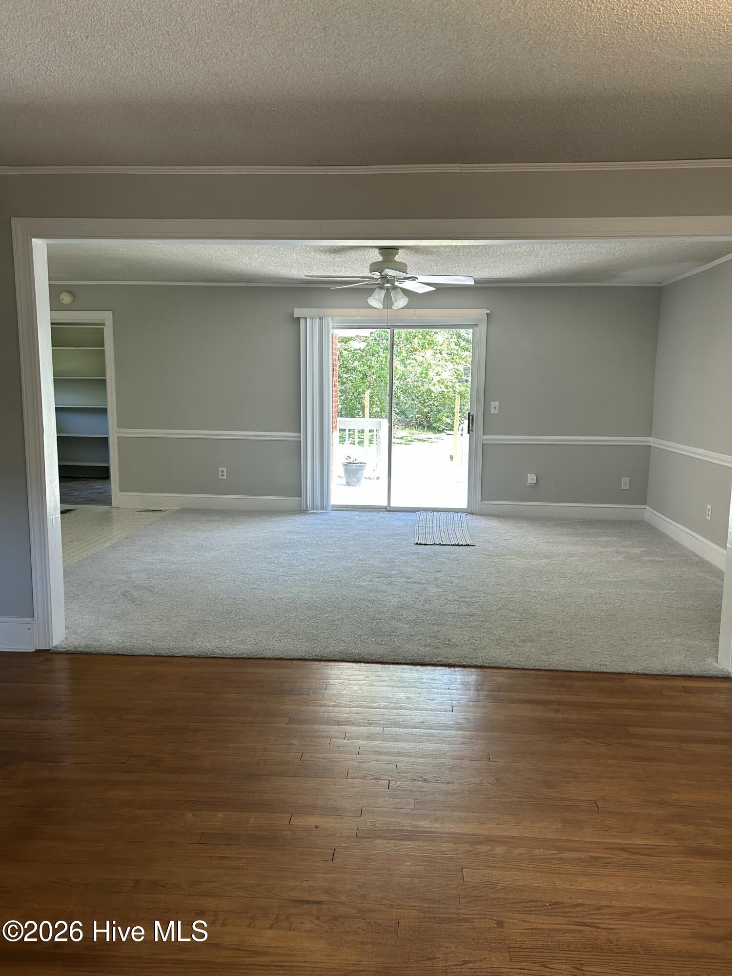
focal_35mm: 26
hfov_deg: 53.1
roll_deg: -1.2
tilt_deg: -8.4
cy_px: 488
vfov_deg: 67.3
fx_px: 733
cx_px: 366
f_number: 1.5
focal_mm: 5.7
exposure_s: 1/120
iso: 80
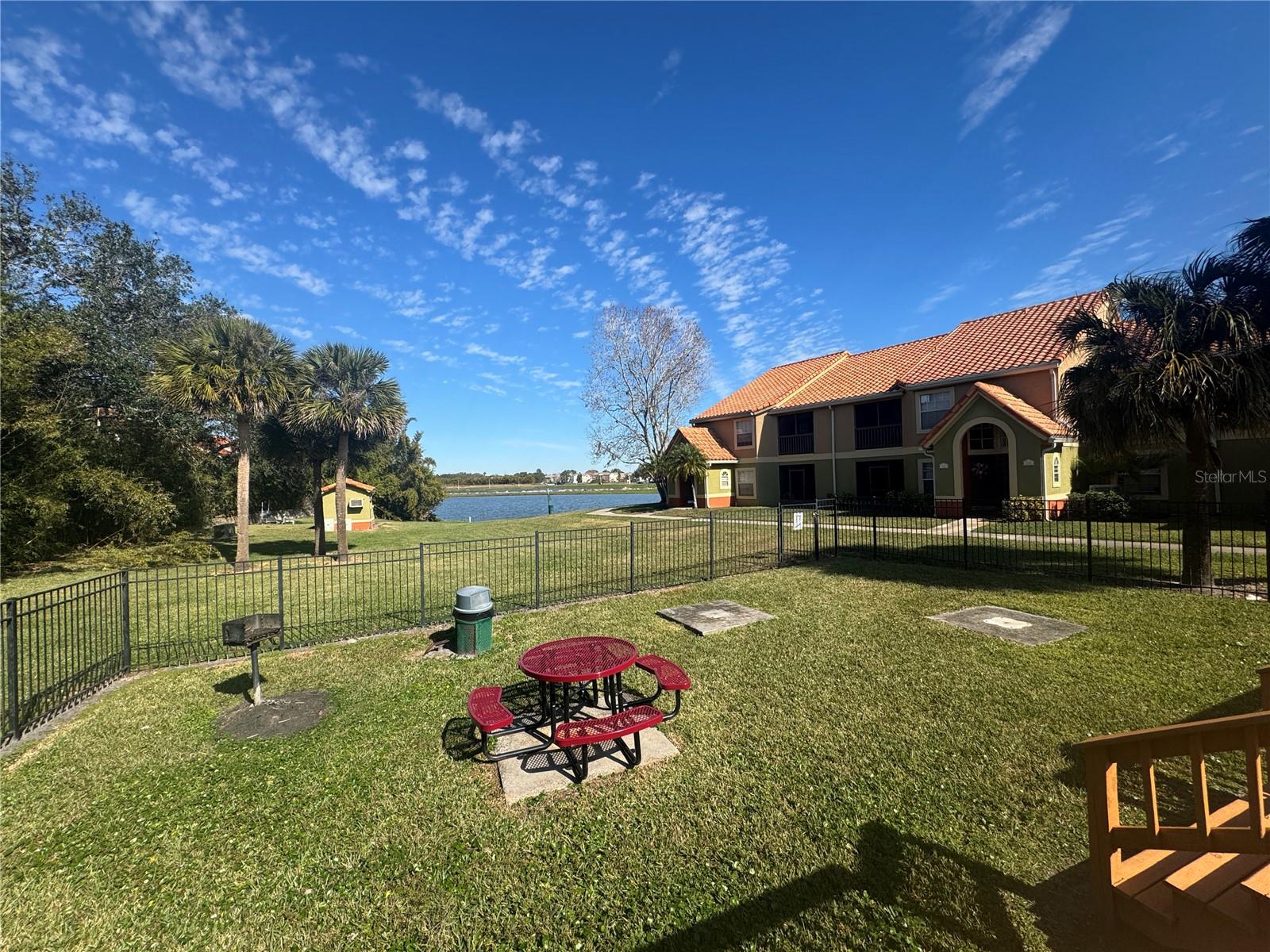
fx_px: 514
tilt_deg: +0.5
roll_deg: +1.8
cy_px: 476
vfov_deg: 85.7
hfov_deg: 102.1
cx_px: 635
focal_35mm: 14
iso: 50
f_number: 2.2
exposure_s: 1/2146
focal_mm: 2.22
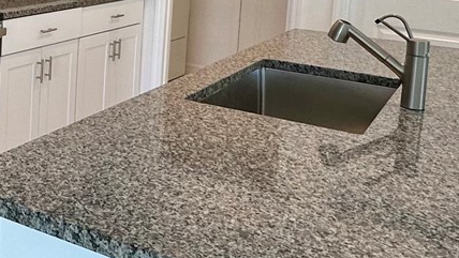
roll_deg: -2.0
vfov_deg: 20.2
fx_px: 694
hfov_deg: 32.9
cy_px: -21
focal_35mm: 57
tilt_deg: -5.8
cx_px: -21
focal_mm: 2.22
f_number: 2.2
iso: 125
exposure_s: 1/120
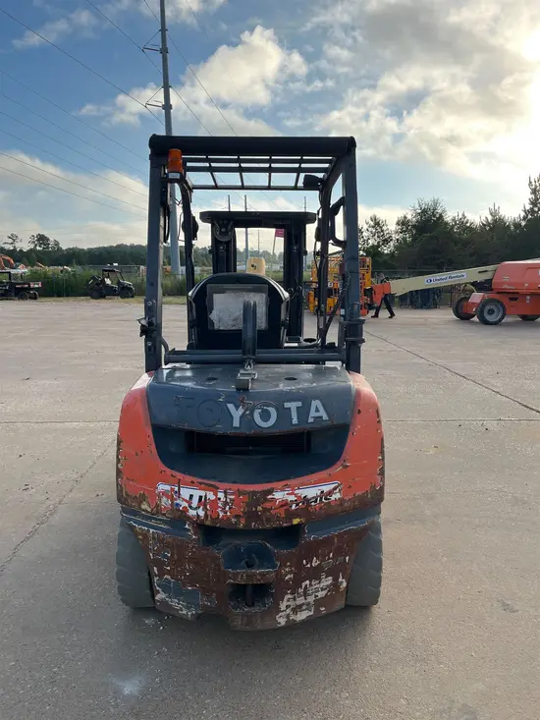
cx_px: 270
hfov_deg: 53.1
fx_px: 541
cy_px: 360
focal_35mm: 26
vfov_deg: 67.3
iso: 50
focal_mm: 5.1
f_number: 1.6
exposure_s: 1/2463
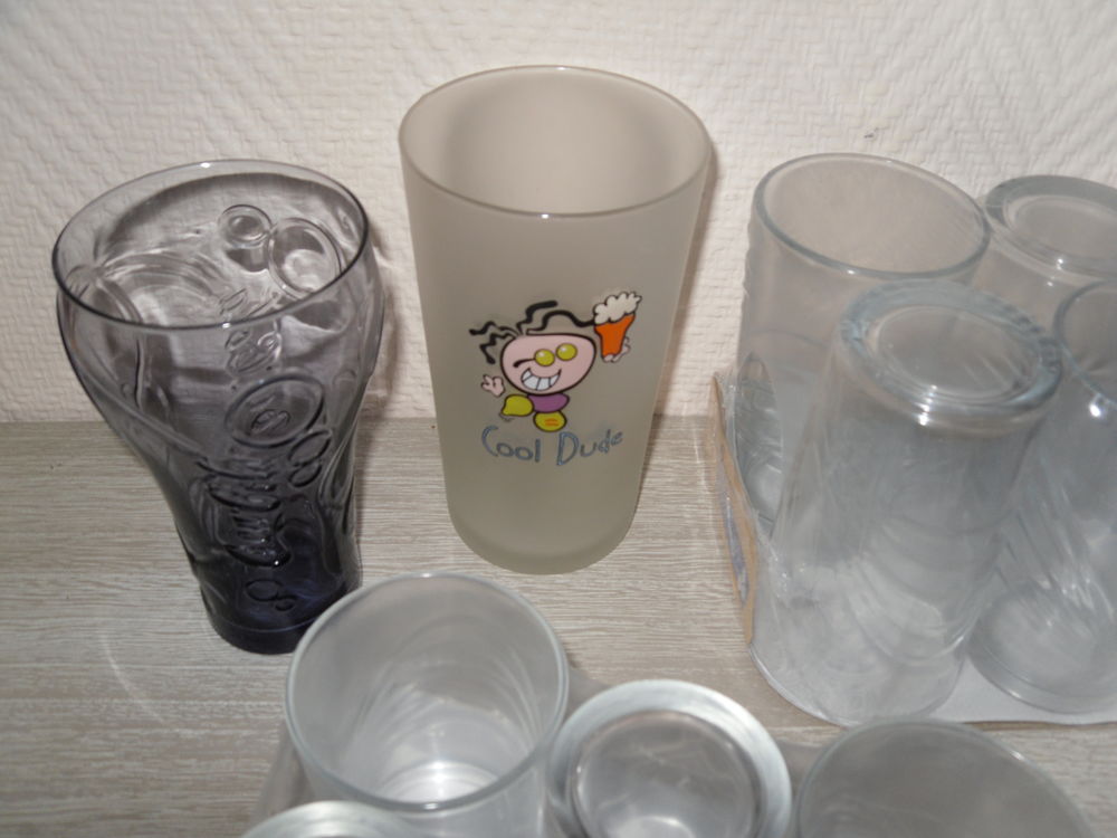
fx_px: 1129
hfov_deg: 52.6
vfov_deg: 40.7
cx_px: 558
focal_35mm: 35
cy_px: 419
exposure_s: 1/45
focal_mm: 6.3
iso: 80
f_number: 3.5
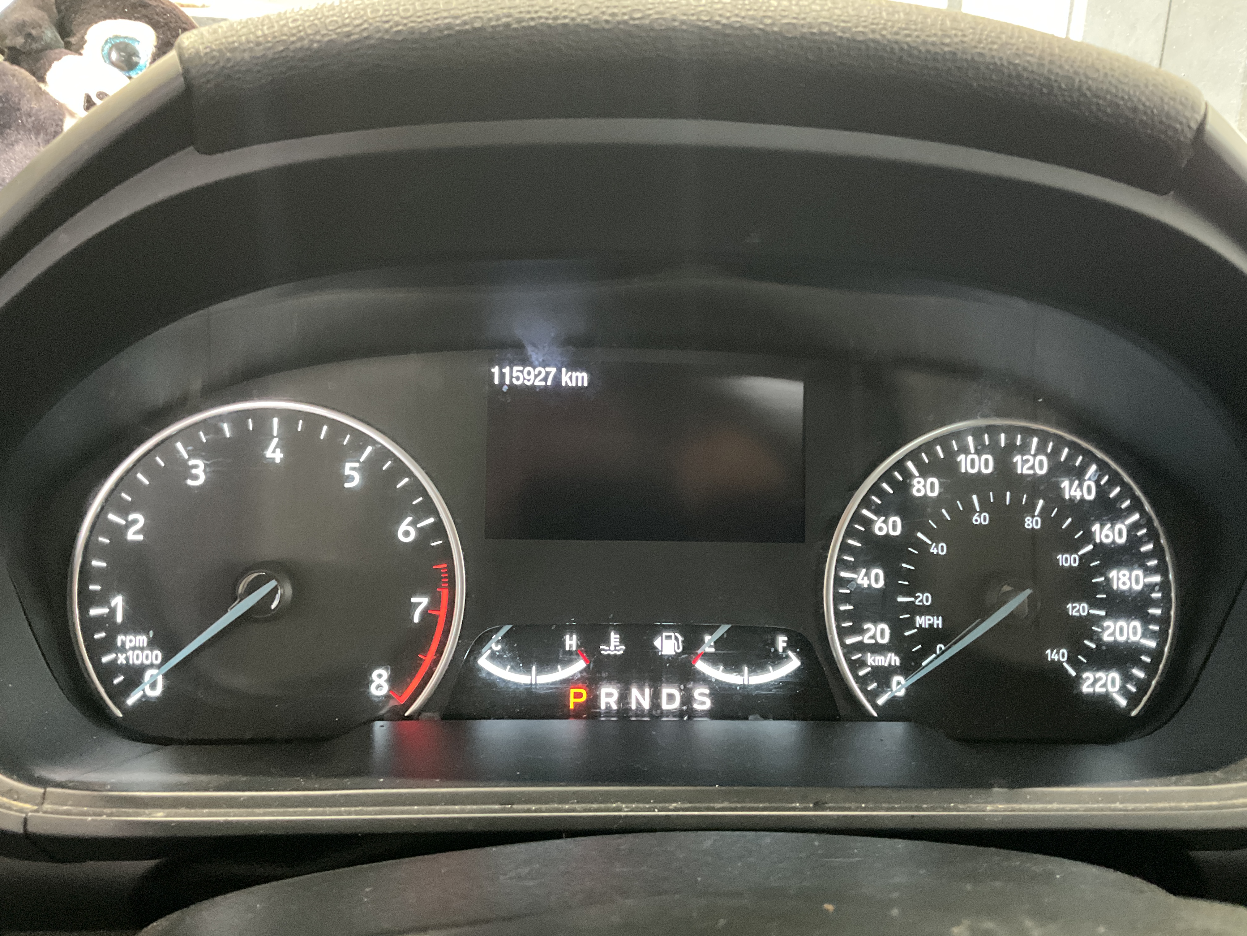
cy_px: 468
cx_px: 624
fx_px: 1045
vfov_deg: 48.2
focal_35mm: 29
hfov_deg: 61.7
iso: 500
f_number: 1.8
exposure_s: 1/29
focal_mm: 3
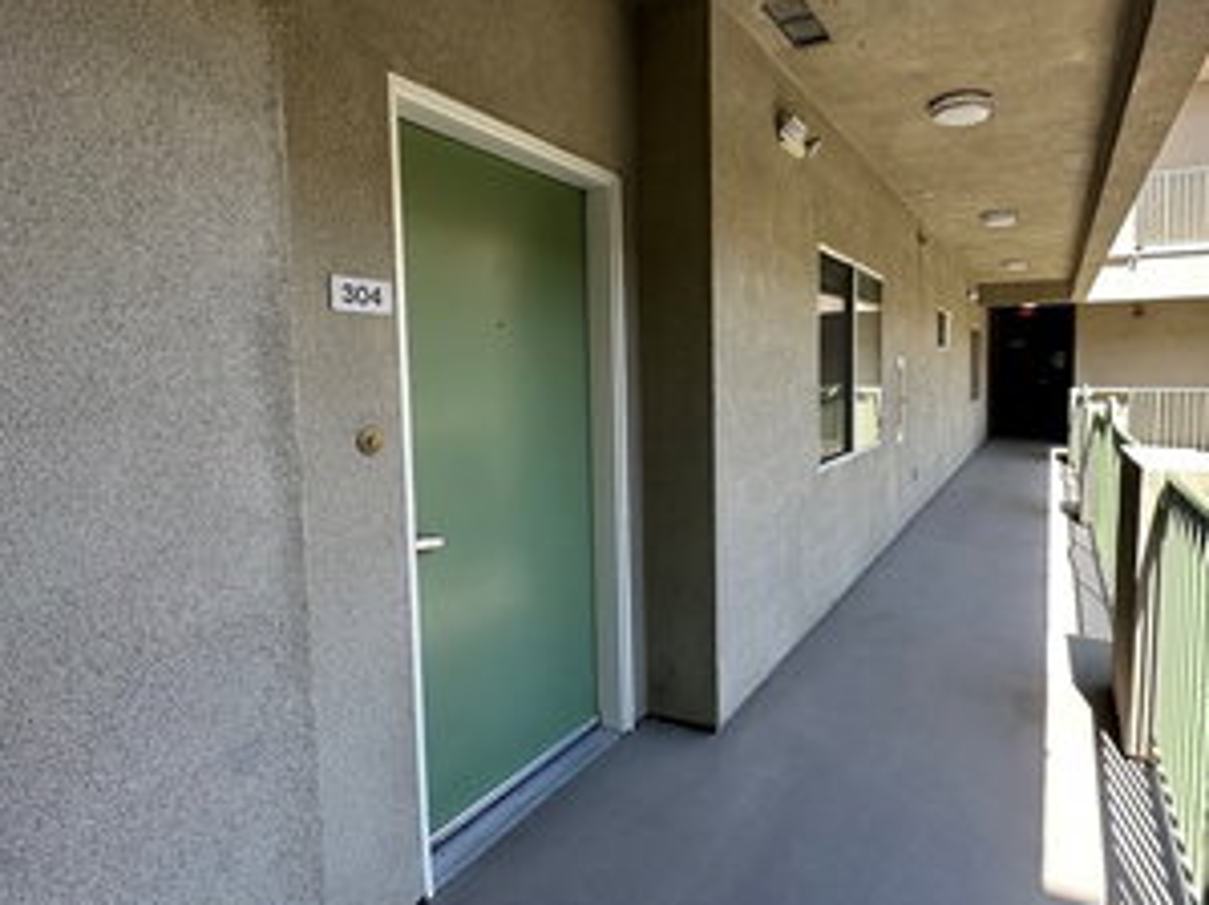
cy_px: 416
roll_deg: +0.0
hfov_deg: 80.7
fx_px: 698
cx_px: 730
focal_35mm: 20
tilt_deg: -2.2
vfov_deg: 65.8
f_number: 2.2
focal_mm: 2.22
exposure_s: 1/161
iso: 40
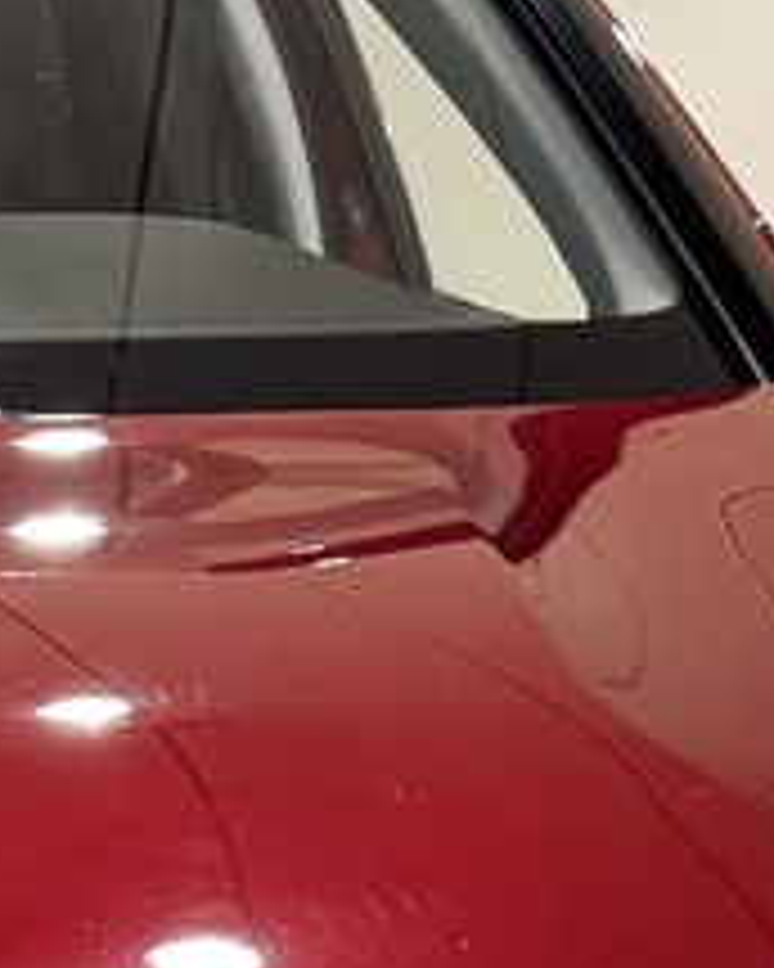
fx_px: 4496
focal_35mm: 157
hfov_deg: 9.4
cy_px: 1585
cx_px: -540
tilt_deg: -16.4
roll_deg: +2.2
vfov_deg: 11.6
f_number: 1.78
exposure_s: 1/50
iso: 200
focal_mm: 6.76
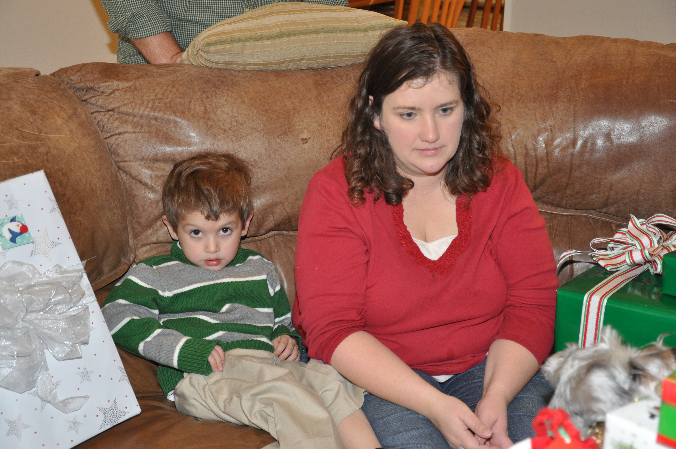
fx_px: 1182
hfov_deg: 31.9
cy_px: 224
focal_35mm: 63
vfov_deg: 21.5
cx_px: 338
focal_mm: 42
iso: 800
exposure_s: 1/60
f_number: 4.8
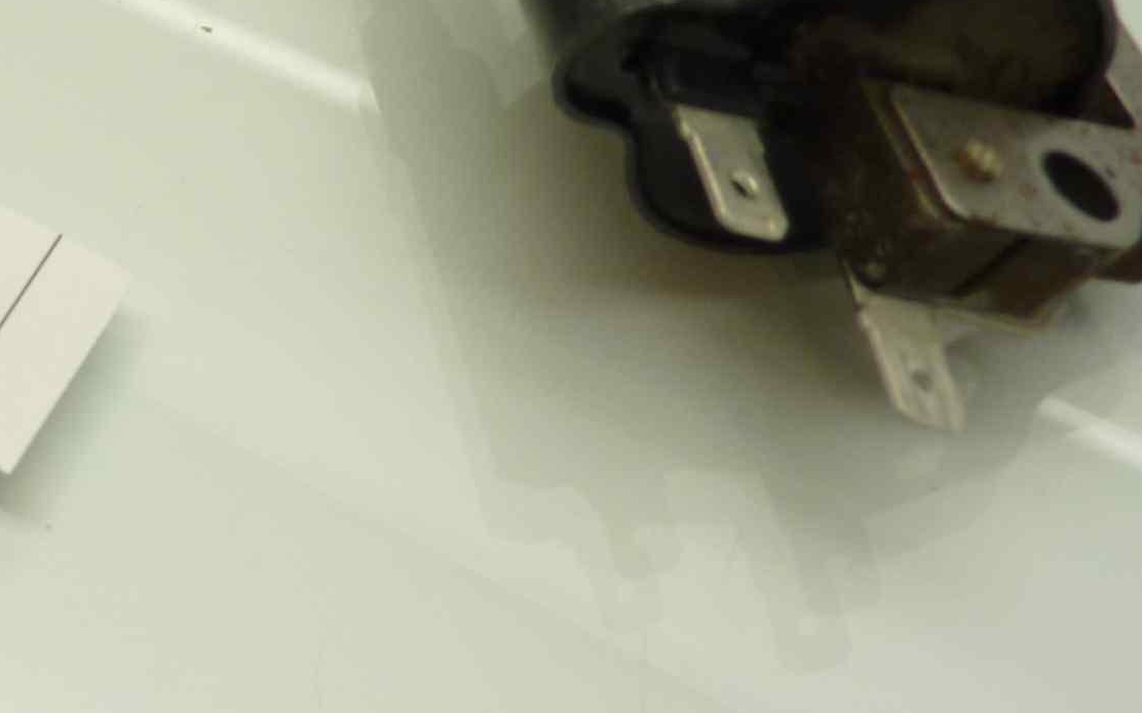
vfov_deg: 20.6
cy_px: -13
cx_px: -51
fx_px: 1899
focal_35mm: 61
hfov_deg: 30.6
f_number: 3.3
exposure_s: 1/25
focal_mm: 4.1
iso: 80
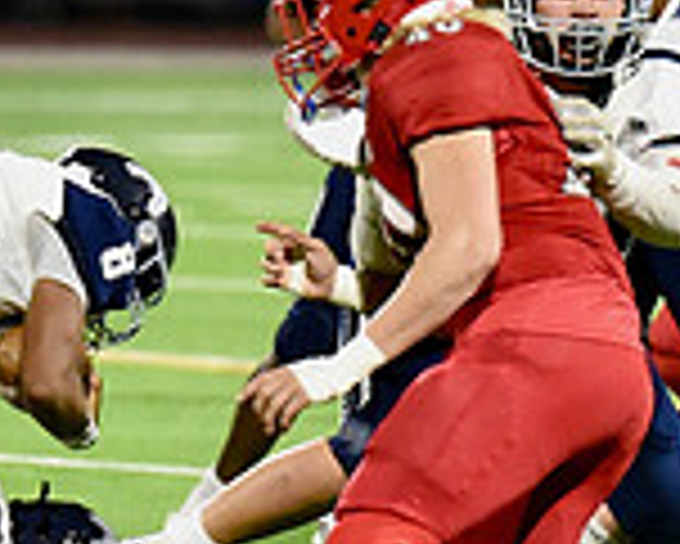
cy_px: 245
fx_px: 14479
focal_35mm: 719
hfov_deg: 2.7
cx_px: -68
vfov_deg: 2.2
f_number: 2.8
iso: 11400
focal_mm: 200
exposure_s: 1/1000
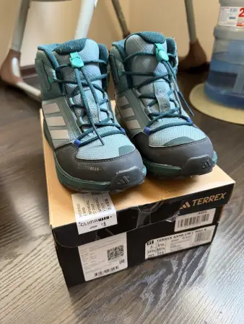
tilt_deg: -34.0
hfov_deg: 56.9
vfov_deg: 71.6
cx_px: 122
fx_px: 225
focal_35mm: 24
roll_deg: +1.0
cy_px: 162
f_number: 1.78
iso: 640
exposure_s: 1/60
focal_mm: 6.76
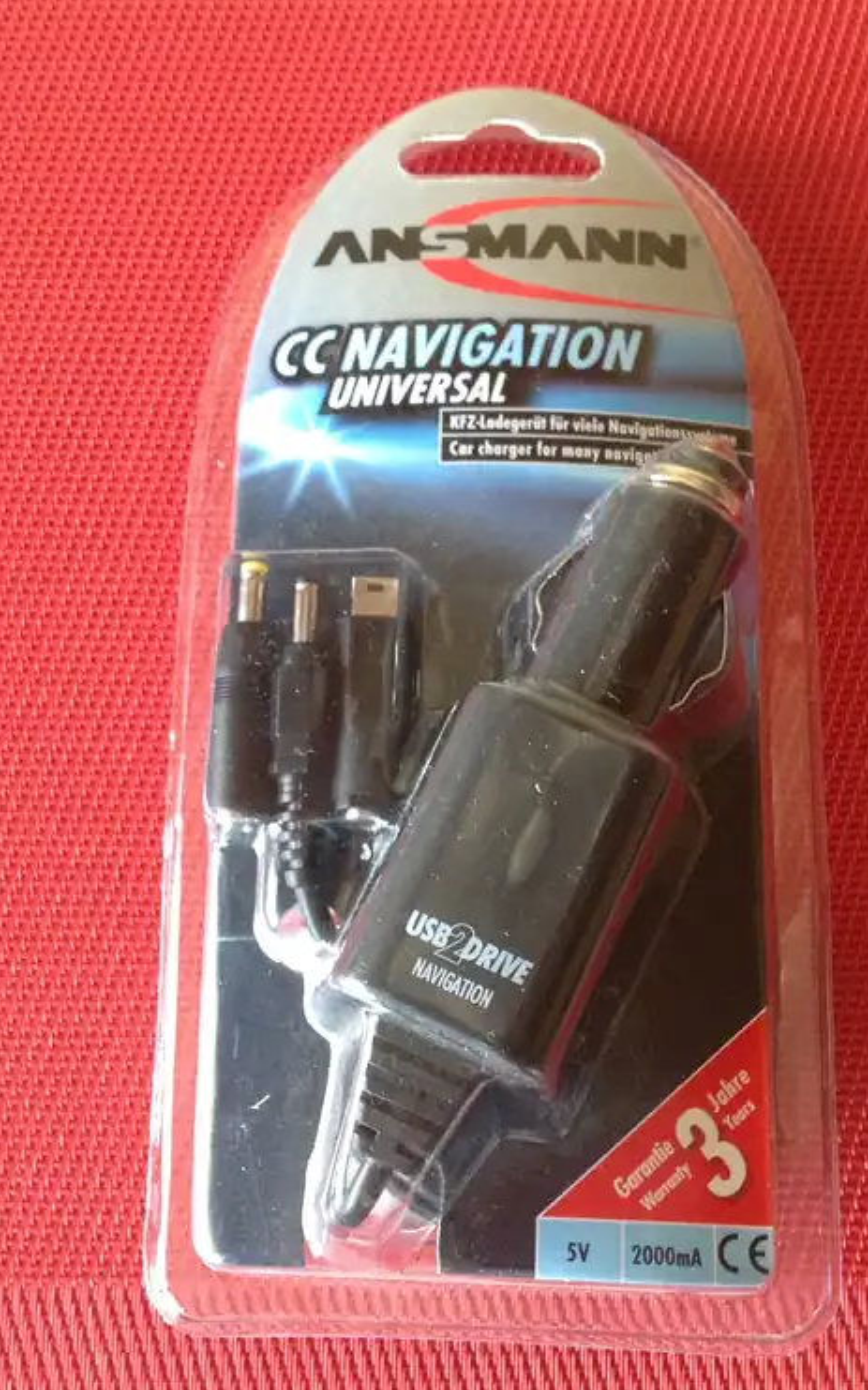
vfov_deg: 40.3
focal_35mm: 50
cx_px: 412
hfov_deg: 25.8
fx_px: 1893
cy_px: 694
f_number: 2.4
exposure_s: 1/15
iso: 200
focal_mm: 4.28
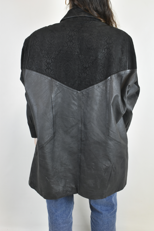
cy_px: 116
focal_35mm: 46
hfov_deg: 28.9
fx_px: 298
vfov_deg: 42.3
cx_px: 77
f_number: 18
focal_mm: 31
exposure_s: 1/25
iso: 1600
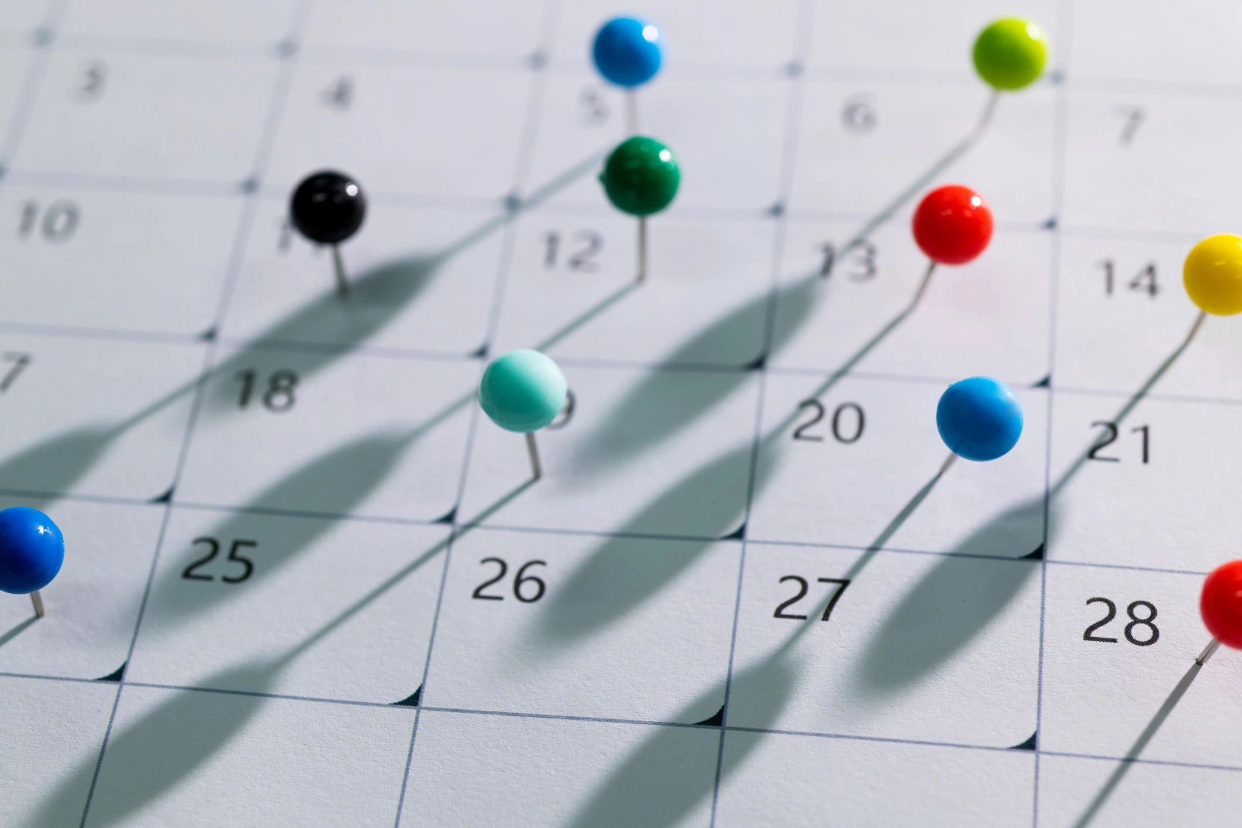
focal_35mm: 60
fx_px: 2070
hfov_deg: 33.4
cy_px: 414
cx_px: 621
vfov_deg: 22.6
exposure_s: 1/80
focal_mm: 60
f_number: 5.6
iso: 100
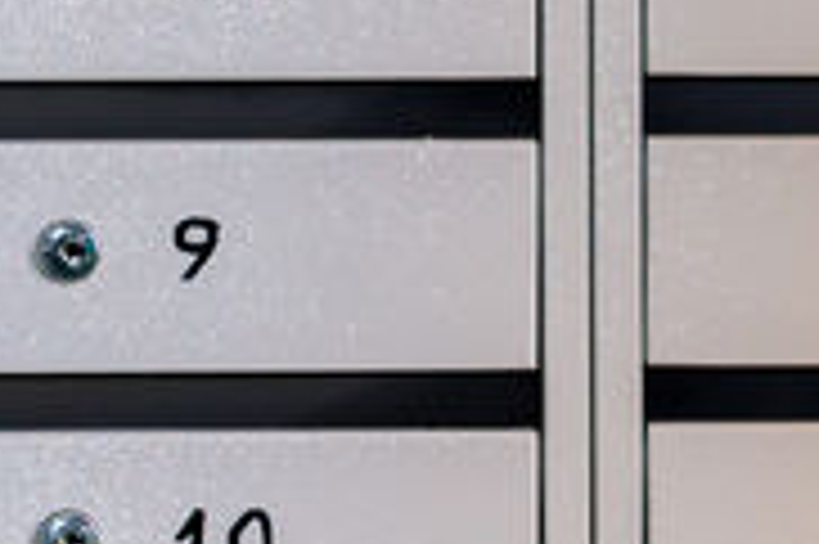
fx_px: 5553
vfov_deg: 5.6
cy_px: -241
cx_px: -108
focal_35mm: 244
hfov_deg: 8.4
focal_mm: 35
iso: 400
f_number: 2.8
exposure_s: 1/60
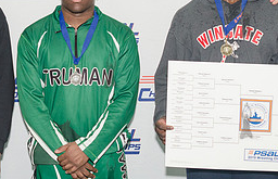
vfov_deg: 12.7
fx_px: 803
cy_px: 48
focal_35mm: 105
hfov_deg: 19.6
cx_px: 98
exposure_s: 1/250
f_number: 5
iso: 1600
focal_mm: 35
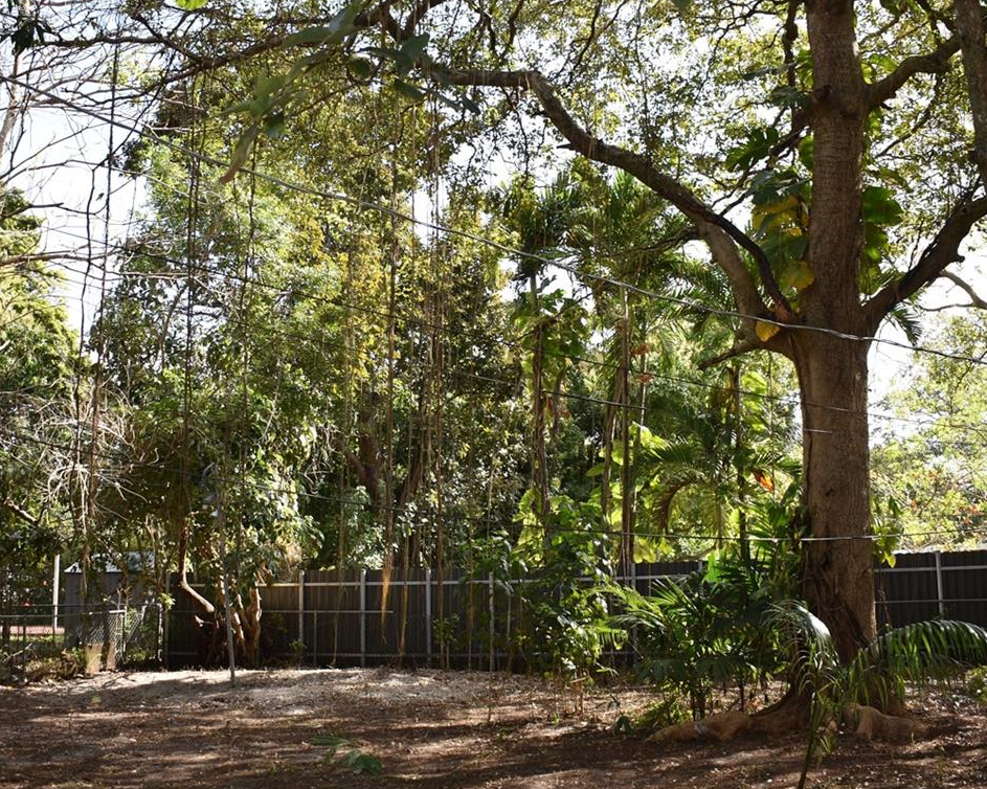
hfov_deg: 42.9
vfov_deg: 34.8
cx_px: 471
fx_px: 1256
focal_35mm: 43
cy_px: 316
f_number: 3.5
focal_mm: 18
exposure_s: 1/200
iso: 100
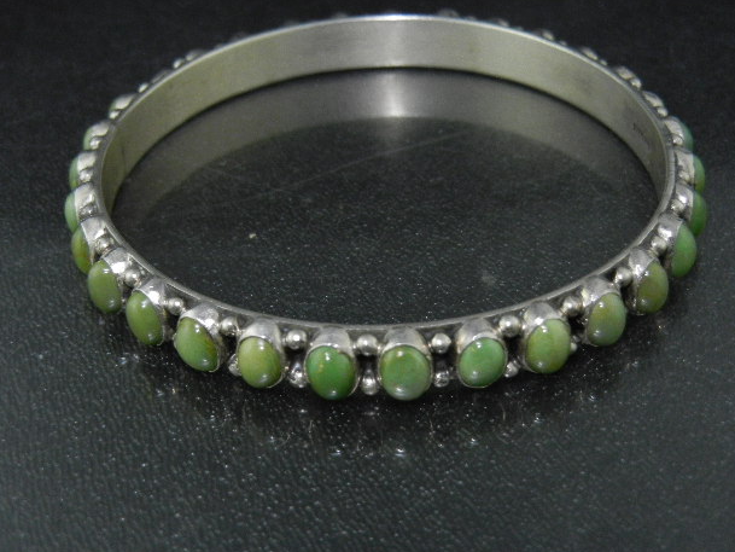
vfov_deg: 23.7
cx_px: 357
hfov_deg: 31.2
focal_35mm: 62
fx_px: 1317
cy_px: 267
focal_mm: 10.6
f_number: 8
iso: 800
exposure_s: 1/30
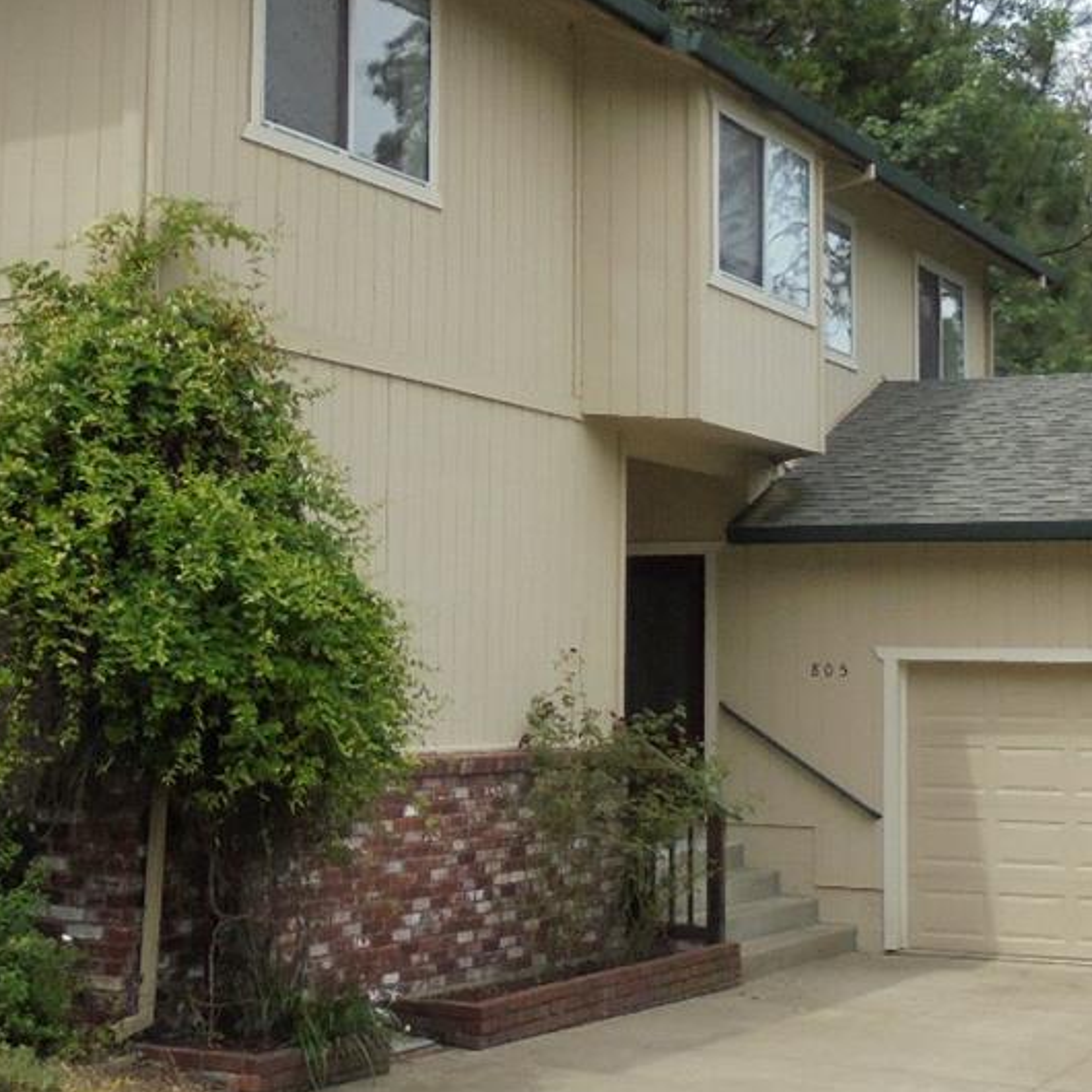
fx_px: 2320
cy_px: 426
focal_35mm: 65
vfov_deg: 26.4
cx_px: 435
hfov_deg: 26.4
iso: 100
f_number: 3.5
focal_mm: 4.6
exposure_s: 1/500
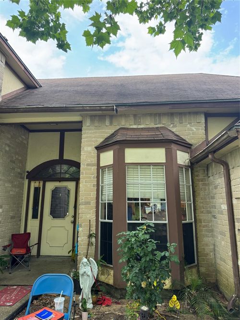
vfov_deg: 71.6
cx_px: 120
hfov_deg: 56.8
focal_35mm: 24
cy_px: 160
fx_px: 222
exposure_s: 1/166
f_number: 1.78
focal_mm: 6.76
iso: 64
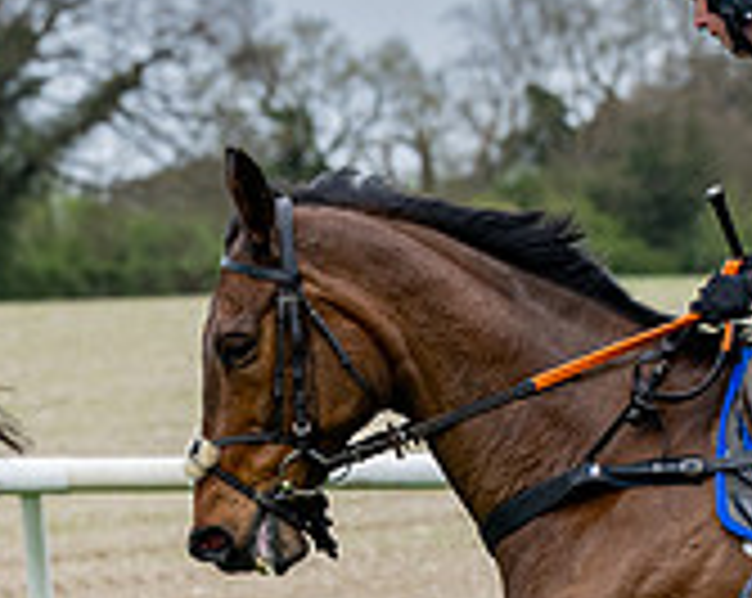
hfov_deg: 4.8
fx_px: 8976
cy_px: 833
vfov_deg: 3.8
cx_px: 813
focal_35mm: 404
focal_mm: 87
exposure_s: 1/1600
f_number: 4
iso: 400
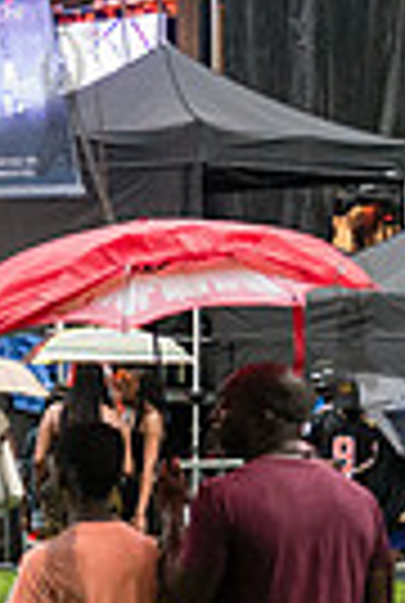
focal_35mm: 164
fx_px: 2753
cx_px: -522
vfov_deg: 12.5
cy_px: 313
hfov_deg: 7.9
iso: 4000
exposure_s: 1/160
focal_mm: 38
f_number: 3.2
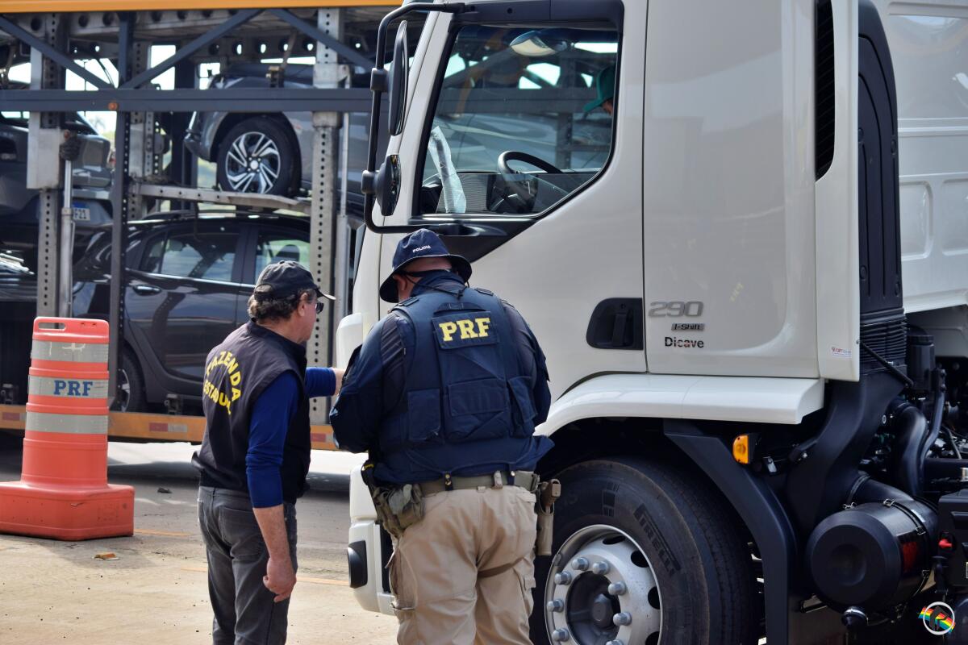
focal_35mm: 117
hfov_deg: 17.5
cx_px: 484
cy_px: 322
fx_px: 3146
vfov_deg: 11.7
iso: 200
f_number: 6.3
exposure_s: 1/640
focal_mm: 78
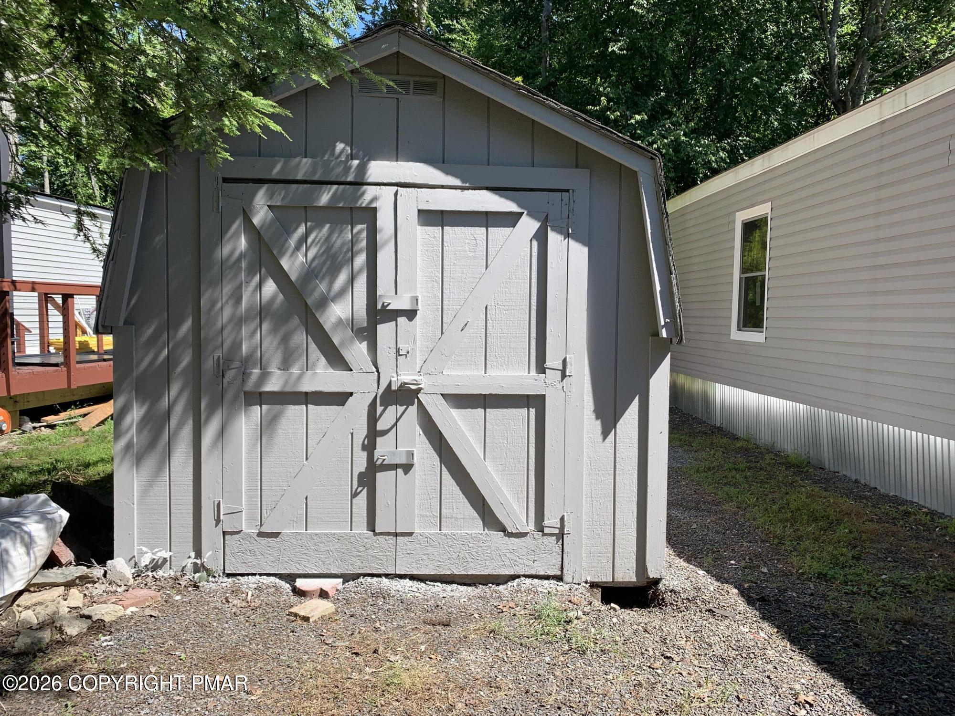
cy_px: 358
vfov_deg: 53.1
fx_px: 717
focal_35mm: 26
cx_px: 478
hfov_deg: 67.3
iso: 25
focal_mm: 4.25
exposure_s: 1/1088
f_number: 1.8
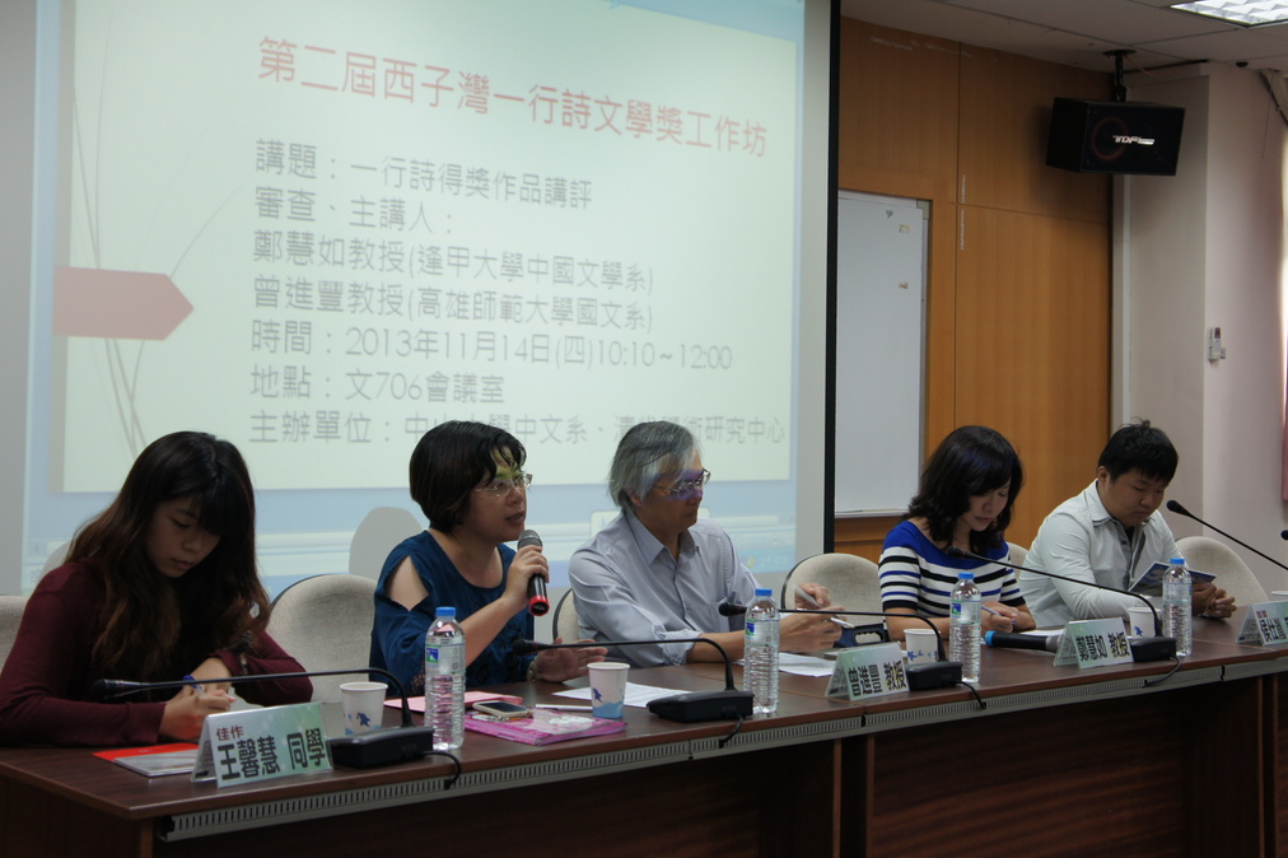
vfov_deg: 26.1
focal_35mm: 52
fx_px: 1845
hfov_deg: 38.5
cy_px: 353
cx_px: 612
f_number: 4
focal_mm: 29
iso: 200
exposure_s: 1/50
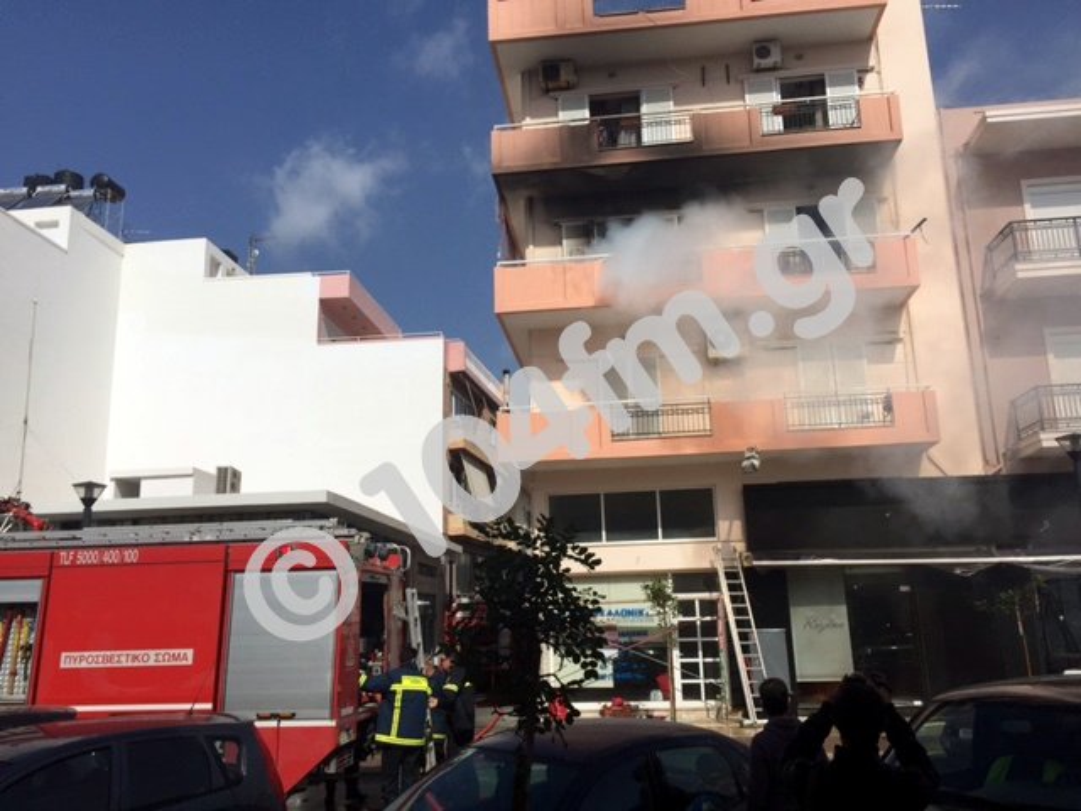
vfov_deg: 48.2
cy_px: 406
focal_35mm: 29
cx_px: 540
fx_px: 906
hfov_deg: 61.7
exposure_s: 1/7937
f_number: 2.2
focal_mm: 4.15
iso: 32
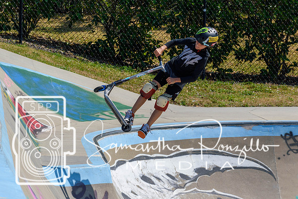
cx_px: 149
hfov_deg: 10.2
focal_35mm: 202
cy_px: 100
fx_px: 1677
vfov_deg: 6.8
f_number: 8
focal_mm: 135
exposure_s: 1/1000
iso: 200
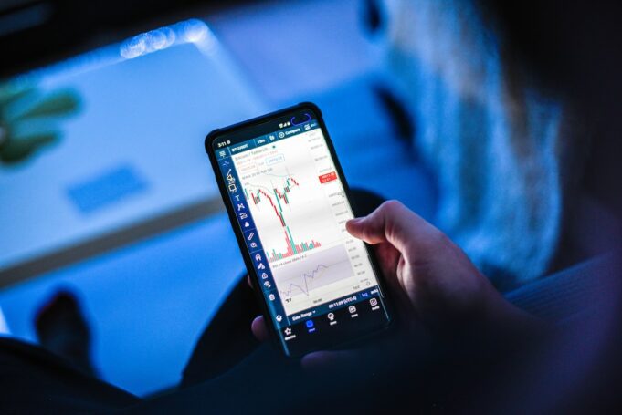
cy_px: 208
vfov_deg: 27.0
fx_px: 864
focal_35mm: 50
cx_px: 311
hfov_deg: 39.6
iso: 400
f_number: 2
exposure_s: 1/100
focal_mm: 50
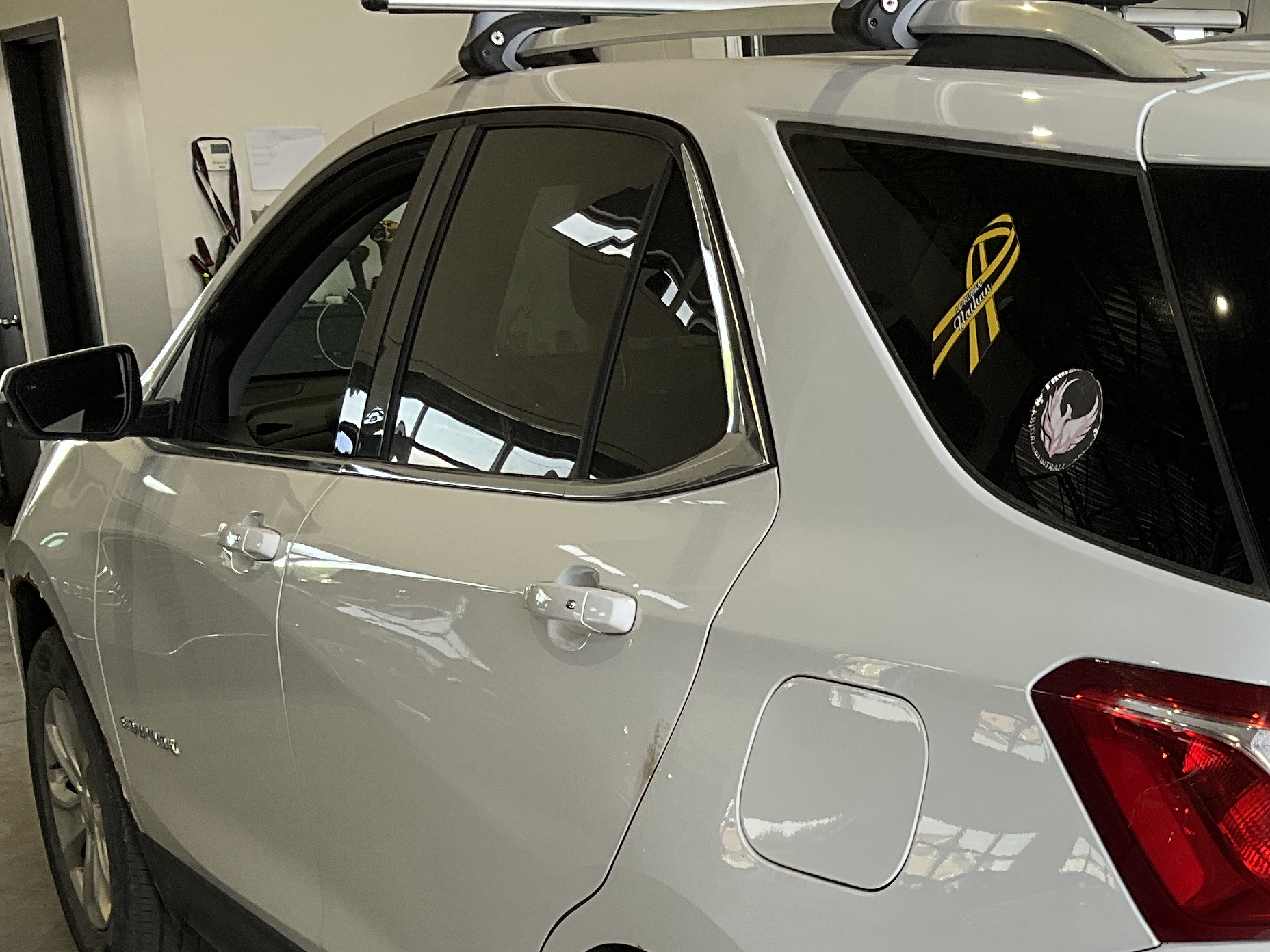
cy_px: 838
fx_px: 2311
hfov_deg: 29.2
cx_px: 1200
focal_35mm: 63
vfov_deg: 22.8
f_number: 1.8
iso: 20
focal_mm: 3
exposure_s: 1/242
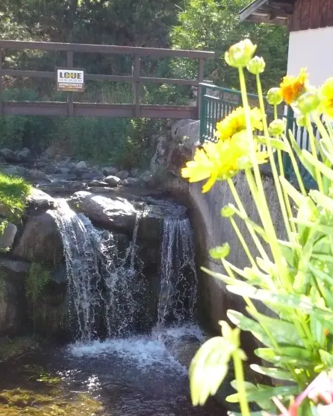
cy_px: 266
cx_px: 185
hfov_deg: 30.8
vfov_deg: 37.8
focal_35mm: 49
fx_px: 604
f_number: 2.8
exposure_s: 1/800
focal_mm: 5.8
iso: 400
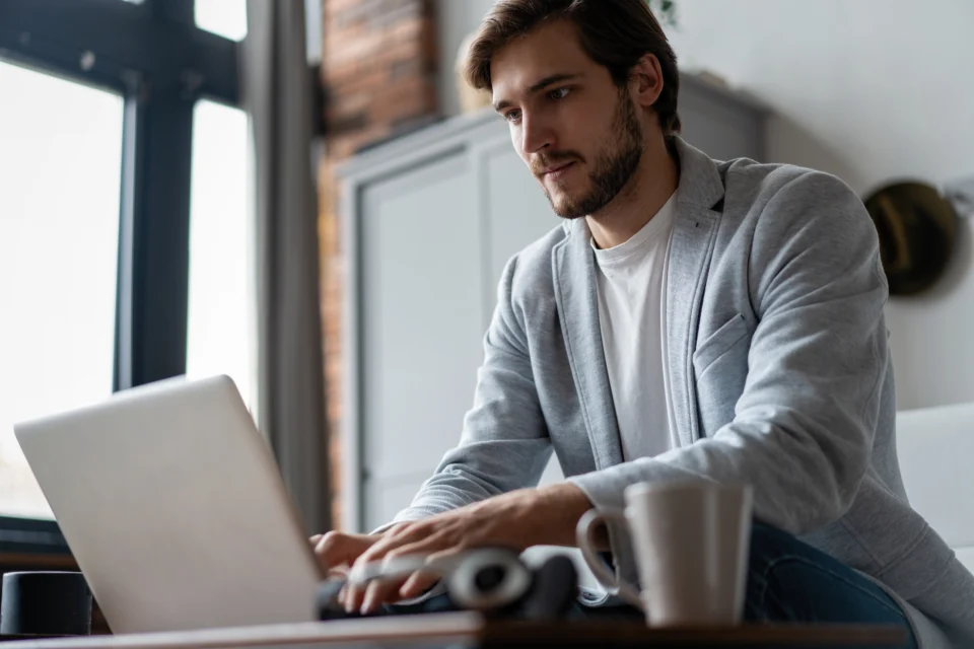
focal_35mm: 55
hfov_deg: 36.2
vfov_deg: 24.6
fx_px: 1488
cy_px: 324
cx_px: 487
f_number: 2
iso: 100
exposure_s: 1/100
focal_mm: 55
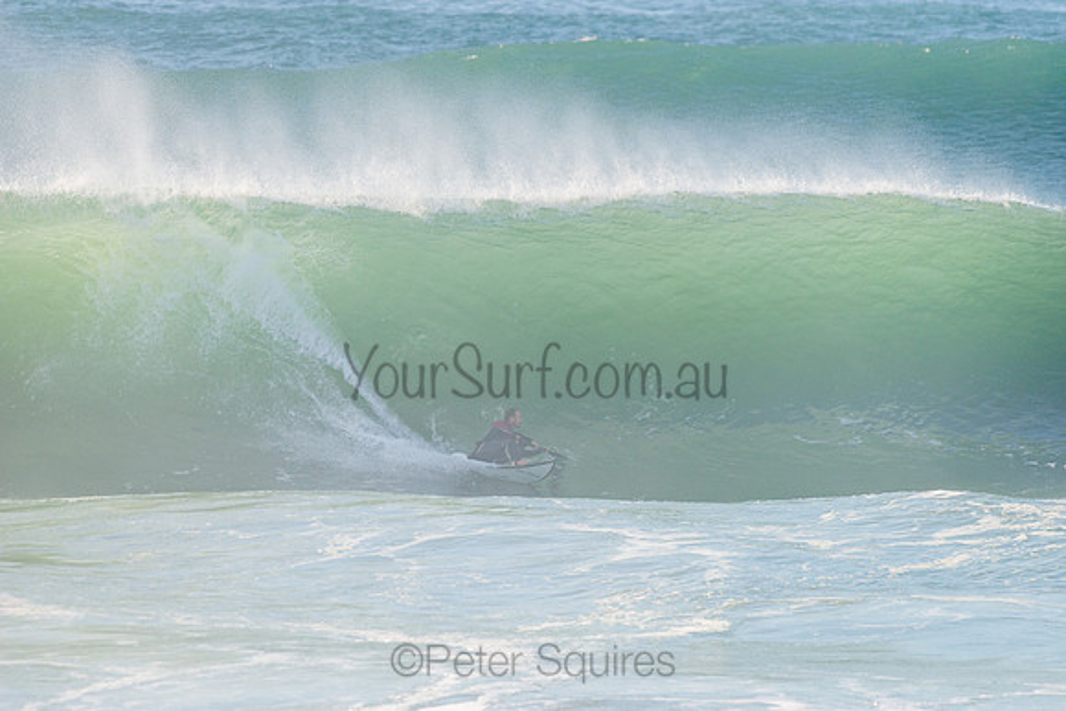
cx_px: 533
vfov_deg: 2.8
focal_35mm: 500
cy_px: 356
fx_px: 14808
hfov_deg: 4.1
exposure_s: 1/1600
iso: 280
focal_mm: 500
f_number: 5.6
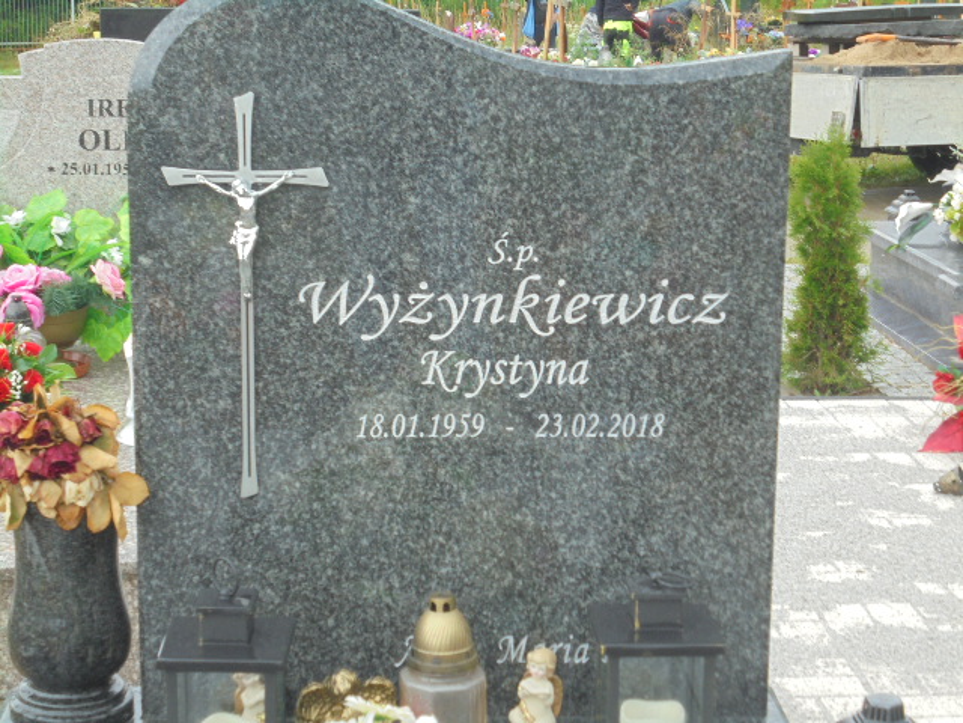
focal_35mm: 73
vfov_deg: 20.2
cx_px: 482
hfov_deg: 26.7
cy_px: 362
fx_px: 2031
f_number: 6.1
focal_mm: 13.1
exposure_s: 1/30
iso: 100
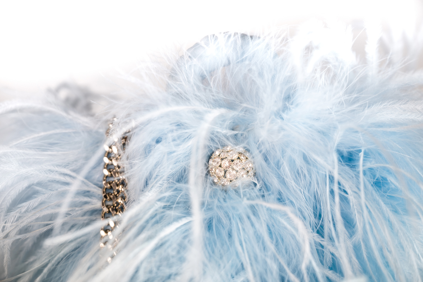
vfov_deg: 19.4
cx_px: 212
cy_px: 141
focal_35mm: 70
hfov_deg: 28.9
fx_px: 822
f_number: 4
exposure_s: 1/125
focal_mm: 70
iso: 125
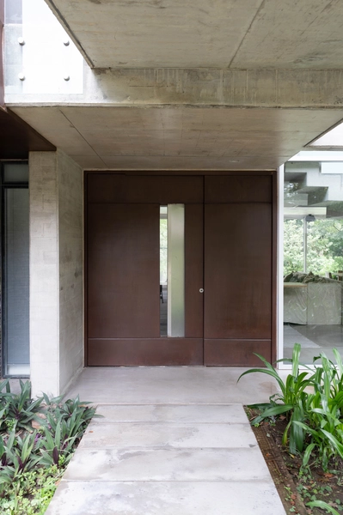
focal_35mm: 32
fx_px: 458
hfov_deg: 41.0
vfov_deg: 58.8
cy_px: 258
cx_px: 172
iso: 100
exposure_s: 1/4
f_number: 5.6
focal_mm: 32
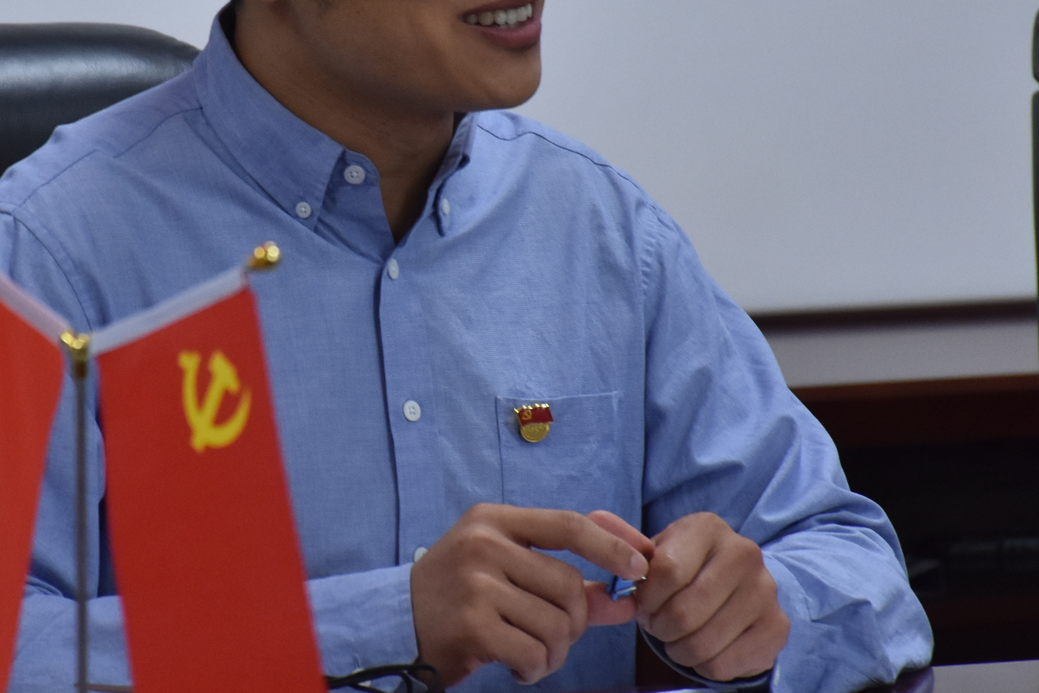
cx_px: 275
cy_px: 203
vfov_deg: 3.2
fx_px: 12496
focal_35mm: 433
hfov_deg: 4.8
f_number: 5.6
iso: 1250
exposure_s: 1/100
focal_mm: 140
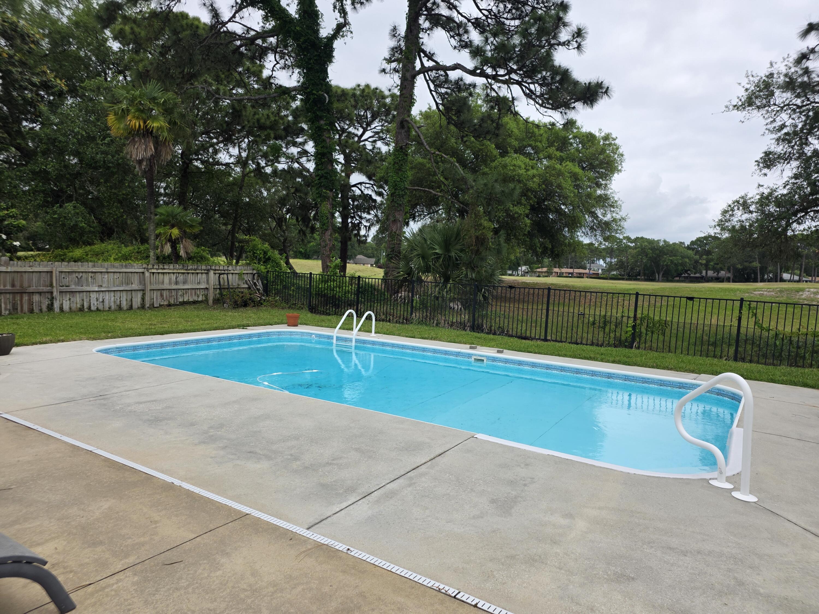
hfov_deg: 73.9
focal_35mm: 23
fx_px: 544
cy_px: 307
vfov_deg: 58.9
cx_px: 410
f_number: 1.7
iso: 80
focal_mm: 6.3
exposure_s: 1/4889
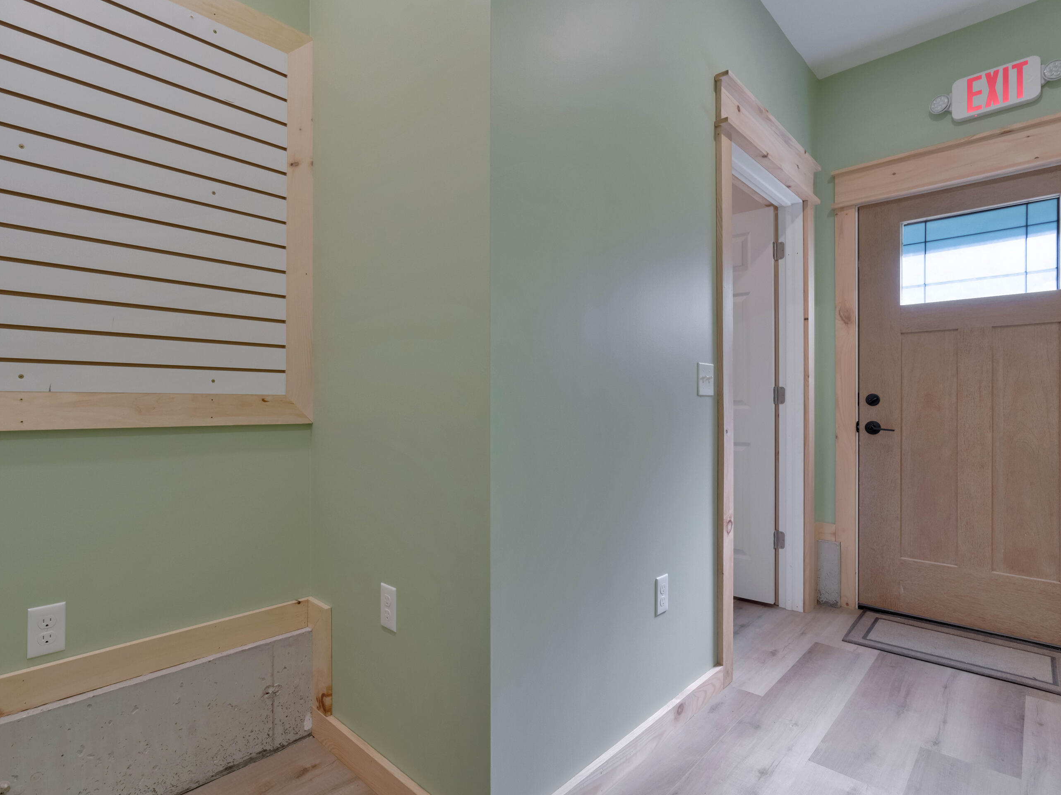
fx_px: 552
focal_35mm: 18
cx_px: 511
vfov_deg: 71.6
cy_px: 409
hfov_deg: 87.7
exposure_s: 1/100
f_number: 8
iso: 800
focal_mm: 16
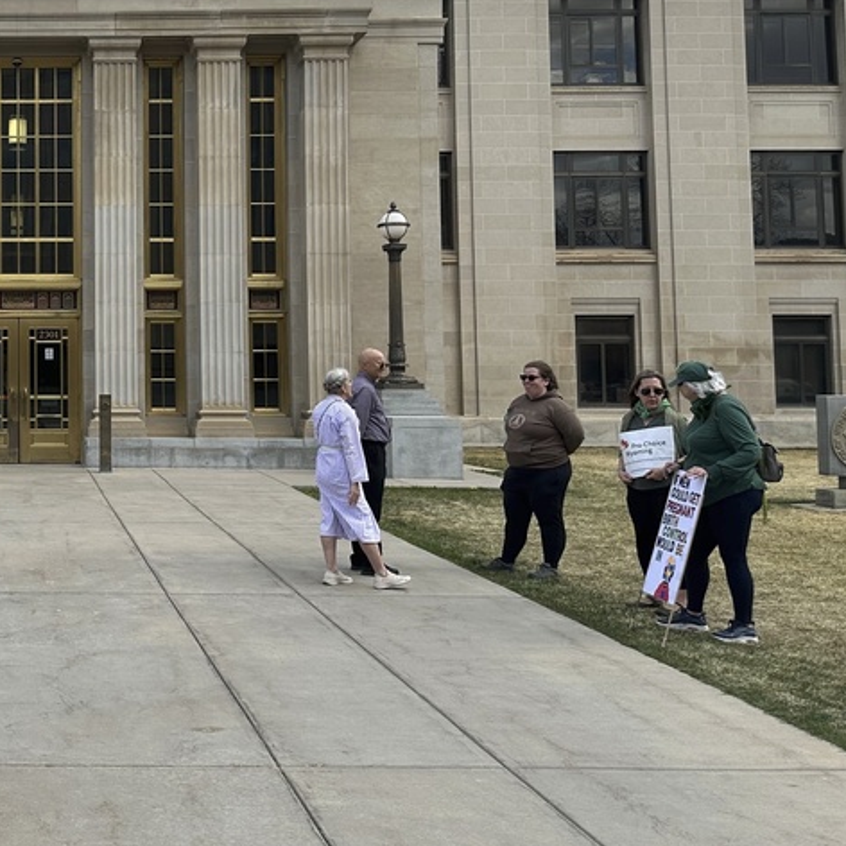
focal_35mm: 46
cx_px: 9
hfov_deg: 33.8
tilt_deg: +3.7
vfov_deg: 36.4
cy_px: 285
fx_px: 1272
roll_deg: -0.8
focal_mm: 6.86
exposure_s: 1/2809
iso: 80
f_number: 1.78
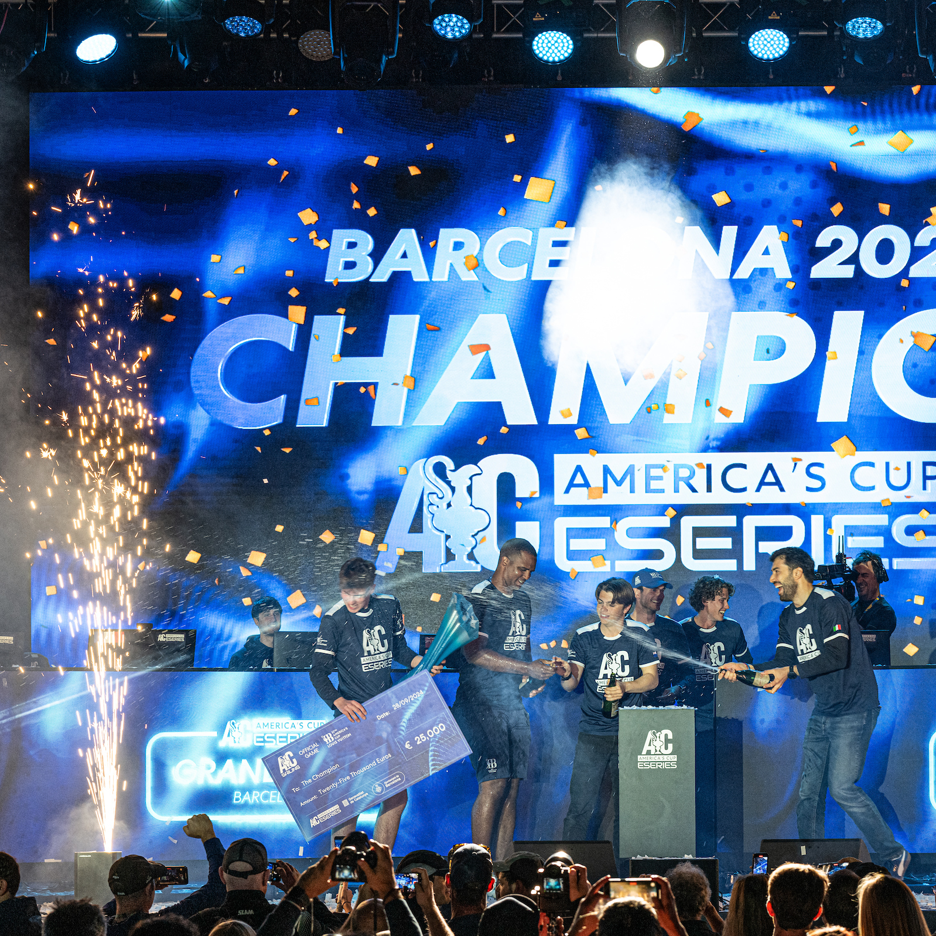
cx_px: 634
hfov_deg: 13.5
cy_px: 469
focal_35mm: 129
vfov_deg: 13.5
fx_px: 3946
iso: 800
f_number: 6.3
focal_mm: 101
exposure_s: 1/160
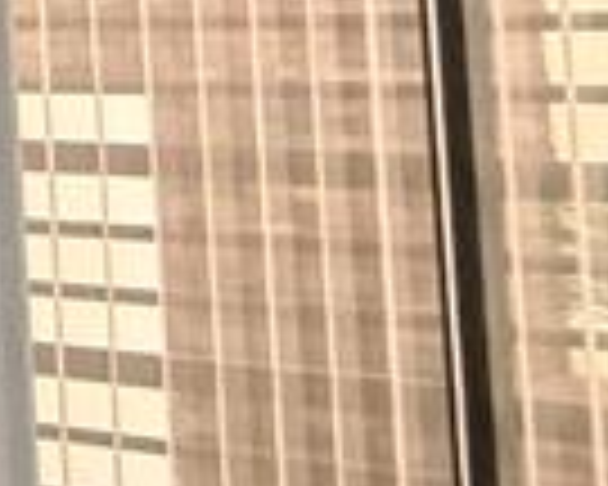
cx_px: -1693
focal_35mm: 104
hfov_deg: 8.7
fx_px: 1871
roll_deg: -0.4
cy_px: -81
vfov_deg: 14.4
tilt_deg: +5.6
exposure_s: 1/60
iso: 400
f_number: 2.2
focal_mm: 2.22
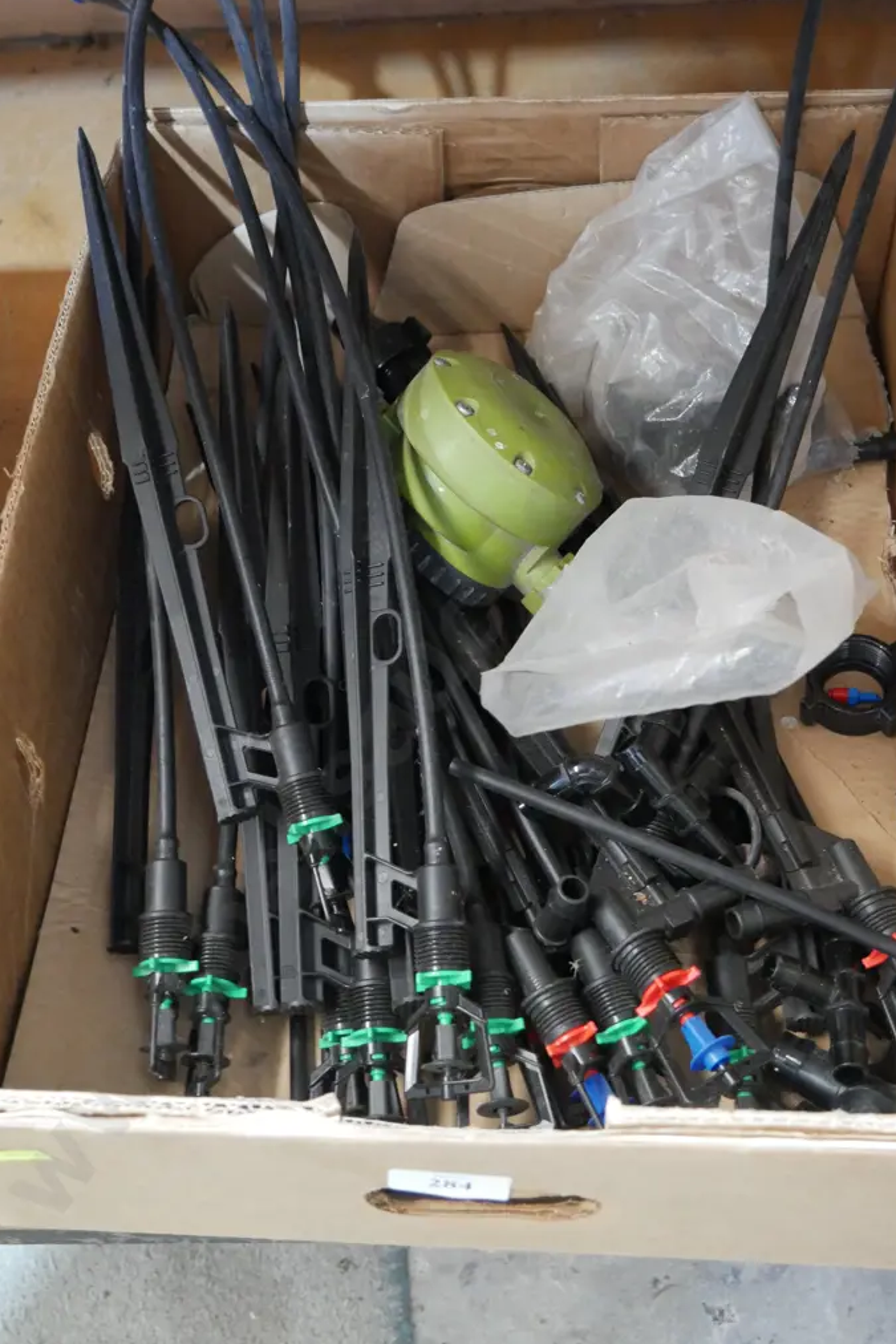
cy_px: 667
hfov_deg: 33.4
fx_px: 1493
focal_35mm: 40
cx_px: 436
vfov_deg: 48.5
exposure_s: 1/25
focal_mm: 19
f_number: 4.1
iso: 3200
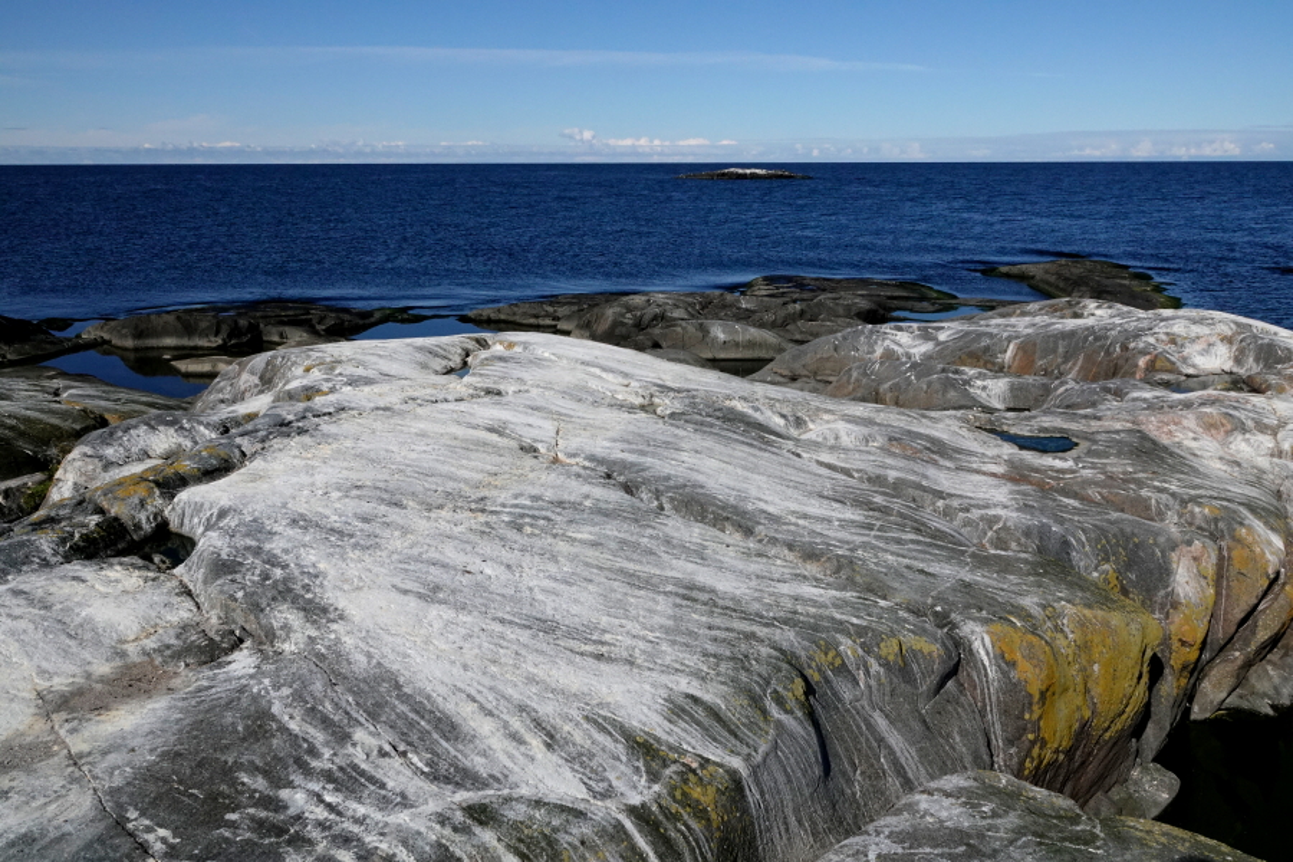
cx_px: 646
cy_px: 431
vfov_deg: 42.3
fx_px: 1113
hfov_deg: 60.3
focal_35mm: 31
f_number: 10
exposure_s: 1/2500
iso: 800
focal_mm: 11.26
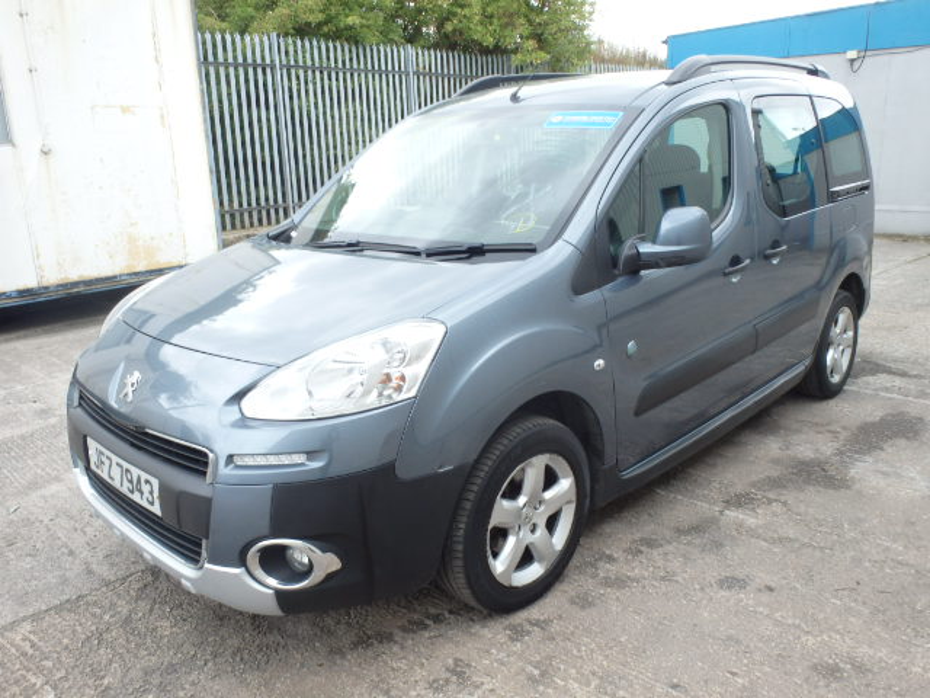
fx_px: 752
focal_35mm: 28
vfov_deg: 49.7
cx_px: 465
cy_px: 349
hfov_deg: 63.4
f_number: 3.9
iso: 125
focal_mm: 5
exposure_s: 1/125
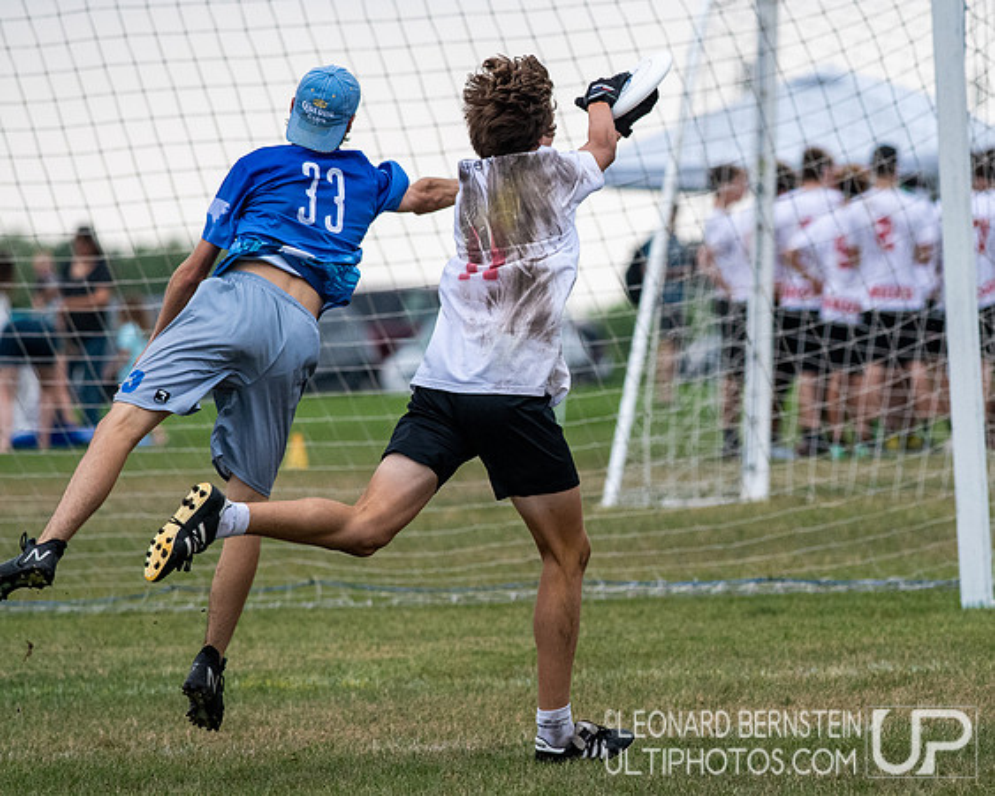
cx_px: 712
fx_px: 17802
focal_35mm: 605
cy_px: 401
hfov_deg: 3.2
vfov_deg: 2.6
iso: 1600
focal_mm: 300
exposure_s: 1/2000
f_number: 5.6
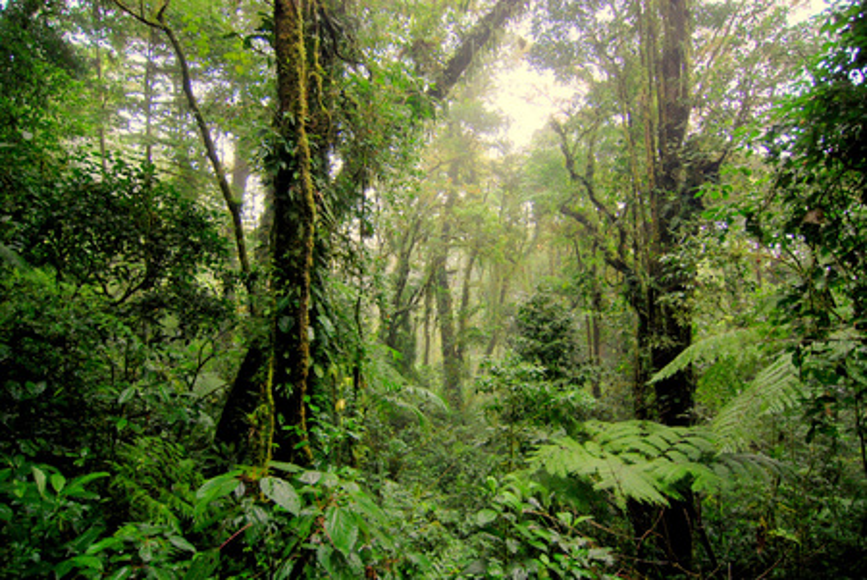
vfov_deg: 67.5
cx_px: 434
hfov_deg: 89.9
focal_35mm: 18
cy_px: 290
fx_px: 434
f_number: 4
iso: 400
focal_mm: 12
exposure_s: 1/40
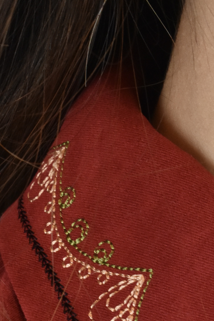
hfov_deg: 5.4
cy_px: 429
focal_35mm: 253
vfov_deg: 8.0
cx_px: 185
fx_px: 2251
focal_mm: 55
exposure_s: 1/60
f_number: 13
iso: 1600
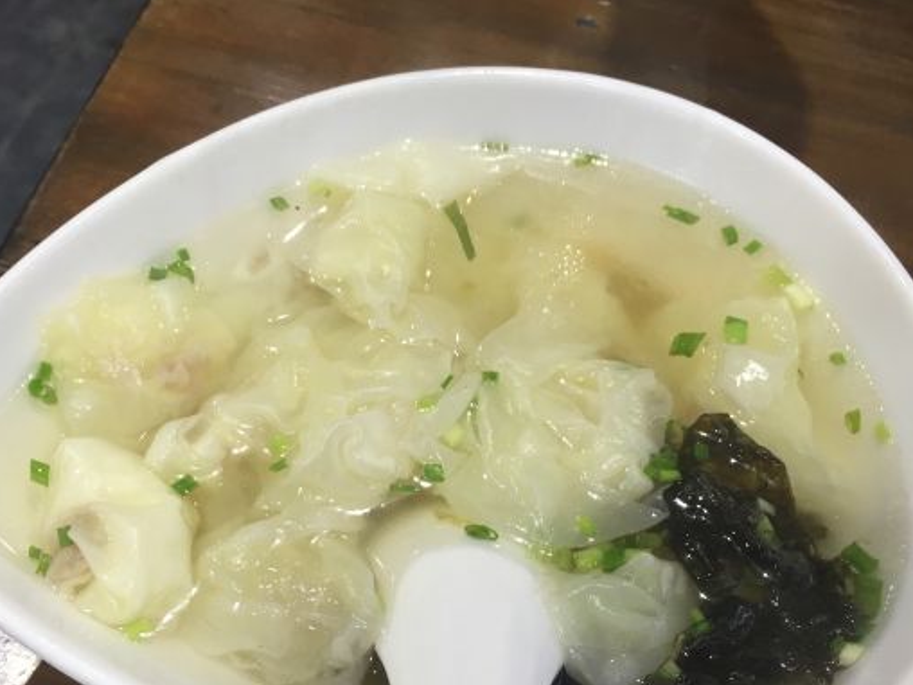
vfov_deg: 35.7
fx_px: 1055
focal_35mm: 40
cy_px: 441
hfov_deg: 46.8
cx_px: 421
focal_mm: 4.15
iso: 100
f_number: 2.2
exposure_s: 1/33
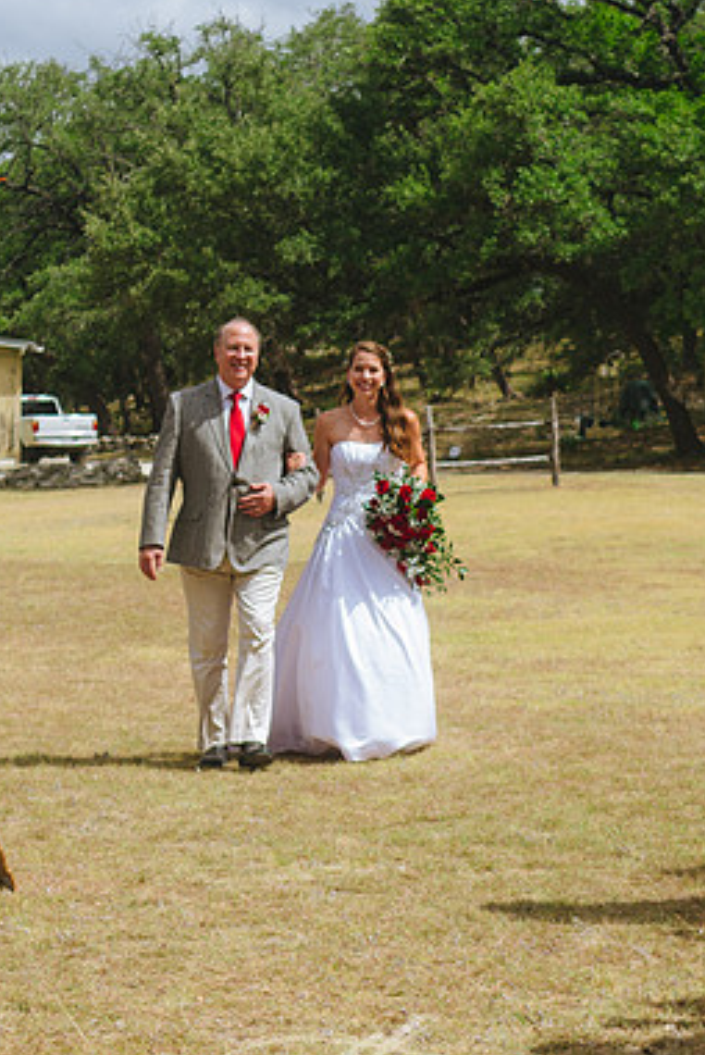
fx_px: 3020
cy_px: 400
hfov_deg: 13.3
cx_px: 464
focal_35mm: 103
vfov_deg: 19.8
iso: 31
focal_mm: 30
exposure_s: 1/1000
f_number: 2.8
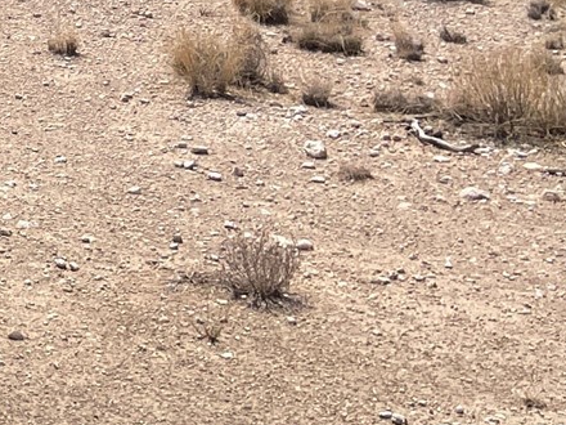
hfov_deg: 14.1
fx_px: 1978
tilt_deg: -0.1
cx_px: -506
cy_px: -380
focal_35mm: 121
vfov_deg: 11.3
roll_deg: -0.4
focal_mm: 5.1
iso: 32
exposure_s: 1/6250
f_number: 1.6
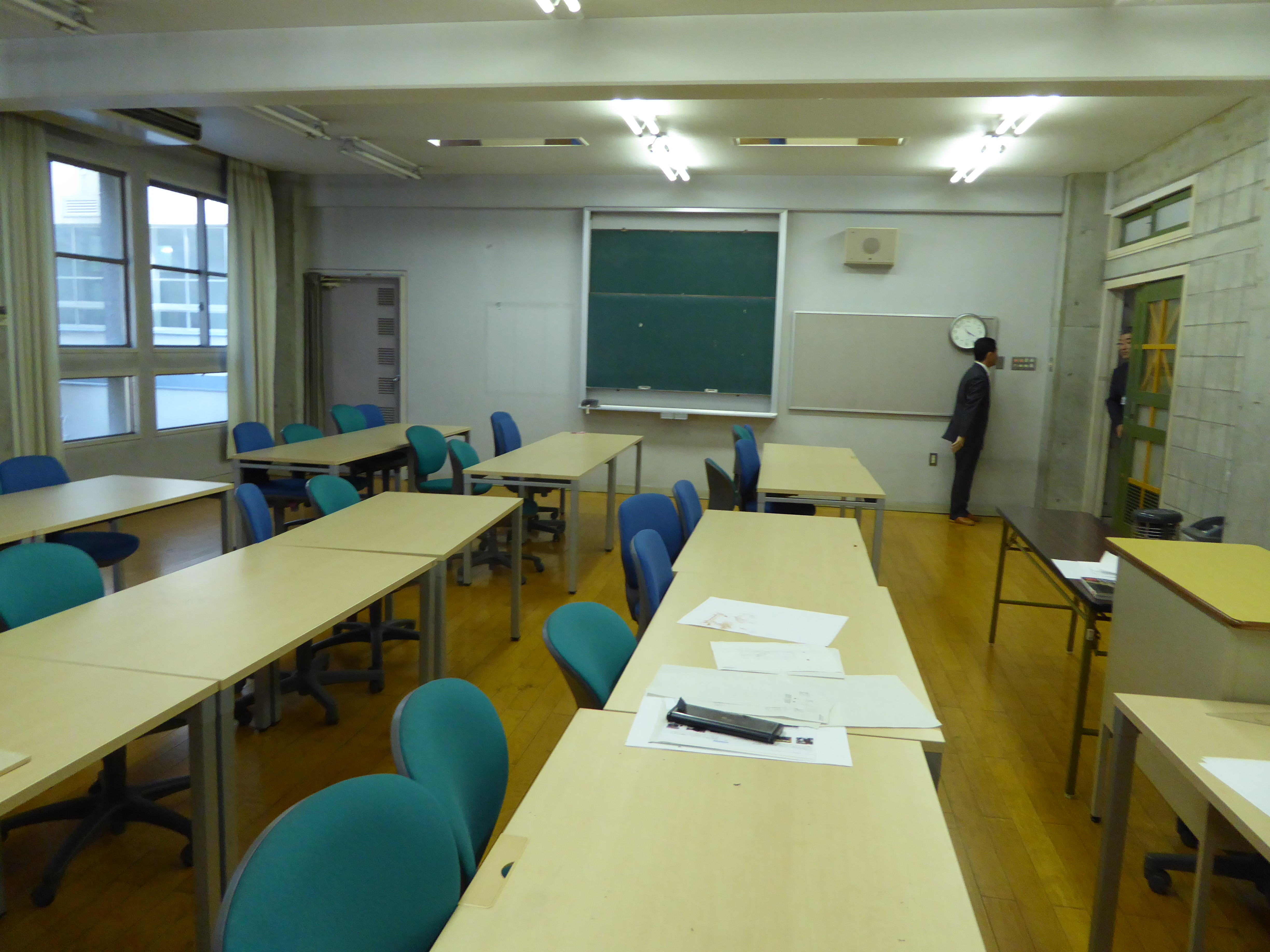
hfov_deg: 71.6
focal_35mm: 24
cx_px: 635
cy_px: 476
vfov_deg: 56.8
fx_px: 881
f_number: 3.3
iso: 400
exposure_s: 1/40
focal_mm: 4.3
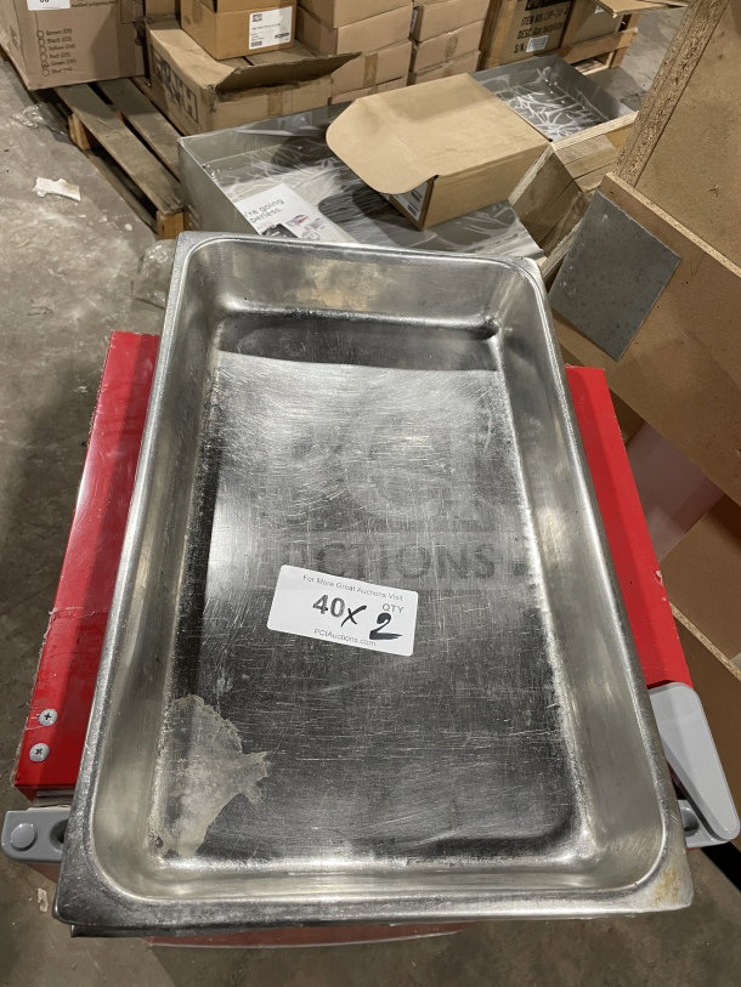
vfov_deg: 67.3
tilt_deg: -52.0
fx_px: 742
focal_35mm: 26
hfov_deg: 53.1
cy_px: 494
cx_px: 370
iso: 125
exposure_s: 1/60
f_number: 1.6
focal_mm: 4.2
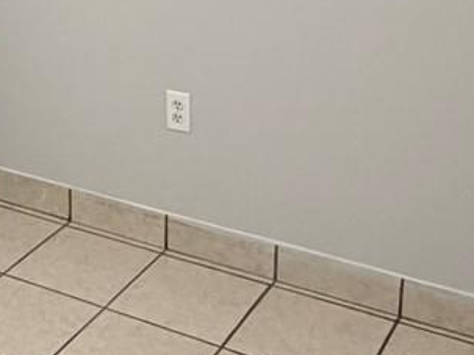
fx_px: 1013
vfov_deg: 19.3
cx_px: 33
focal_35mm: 74
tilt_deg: -13.9
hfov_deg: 25.4
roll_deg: +2.2
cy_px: -11
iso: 320
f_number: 2.2
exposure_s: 1/60
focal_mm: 2.22
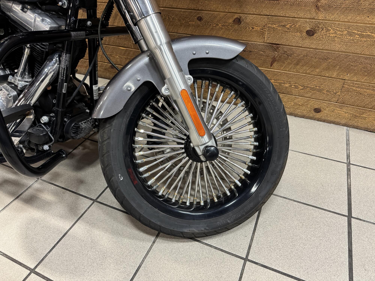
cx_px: 188
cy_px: 140
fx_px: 260
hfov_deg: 71.6
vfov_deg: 56.8
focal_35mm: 24
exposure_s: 1/60
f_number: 1.78
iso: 250
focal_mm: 6.76
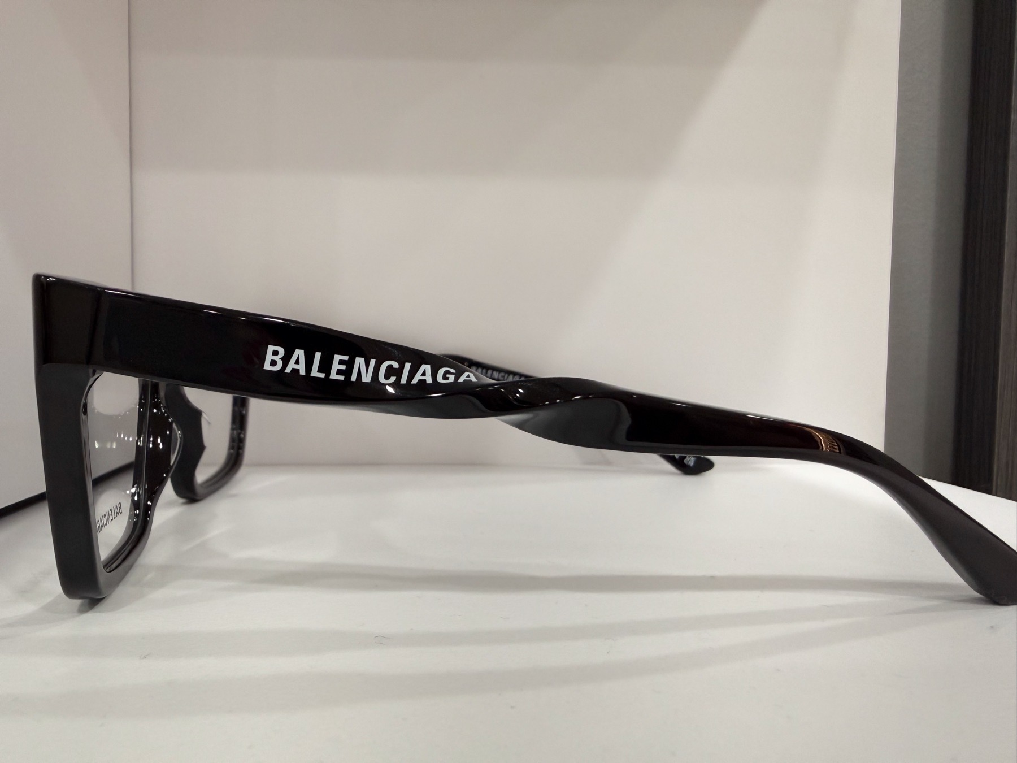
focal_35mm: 24
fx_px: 705
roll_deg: -0.6
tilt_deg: -2.5
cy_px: 382
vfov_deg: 56.8
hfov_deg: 71.6
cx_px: 508
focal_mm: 2.22
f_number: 2.2
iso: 320
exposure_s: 1/60
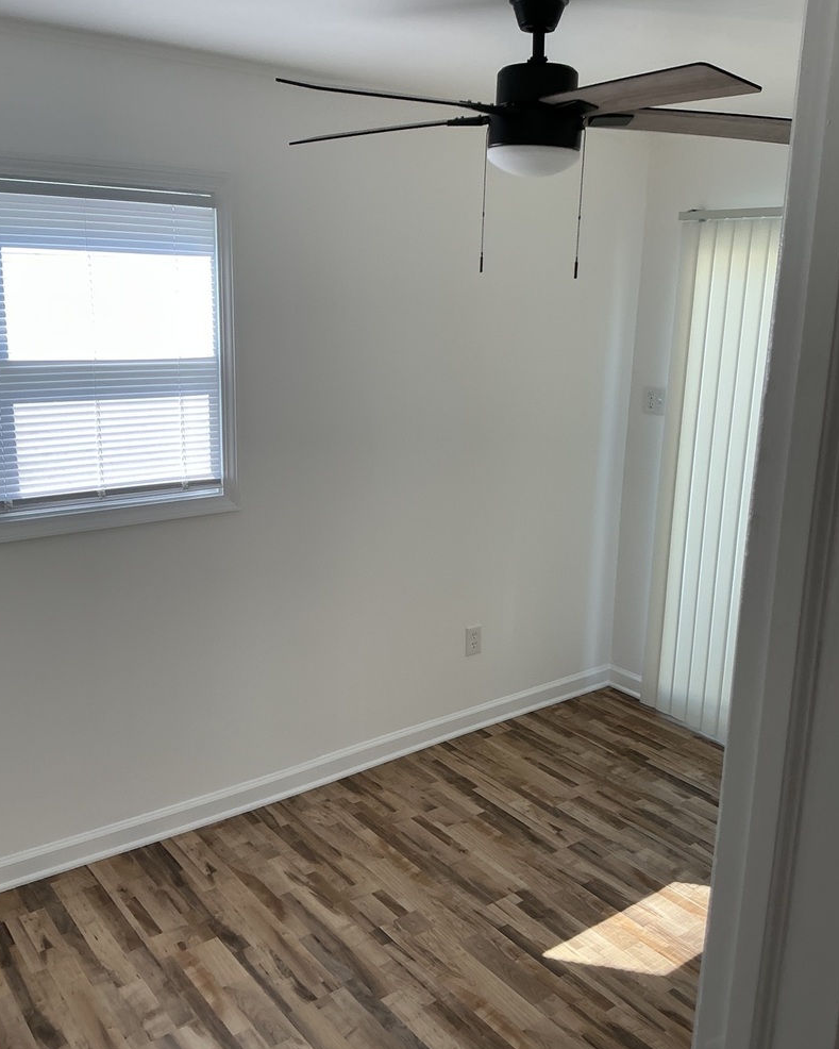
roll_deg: -1.3
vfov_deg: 57.2
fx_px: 962
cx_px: 423
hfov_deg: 47.1
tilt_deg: -13.0
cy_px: 505
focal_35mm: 31
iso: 25
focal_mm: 3
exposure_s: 1/120
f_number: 1.8
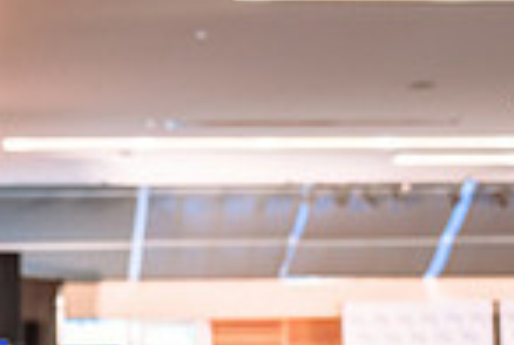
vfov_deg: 13.9
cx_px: 98
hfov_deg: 20.5
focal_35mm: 98
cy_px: 315
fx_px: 1402
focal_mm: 24
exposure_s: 1/100
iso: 500
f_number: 2.8
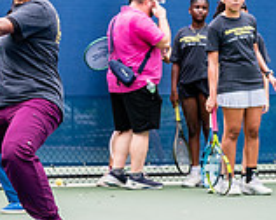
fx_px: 2129
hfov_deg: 7.3
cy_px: 33
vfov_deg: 5.9
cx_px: -171
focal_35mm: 261
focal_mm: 62
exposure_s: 1/640
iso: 400
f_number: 4.5
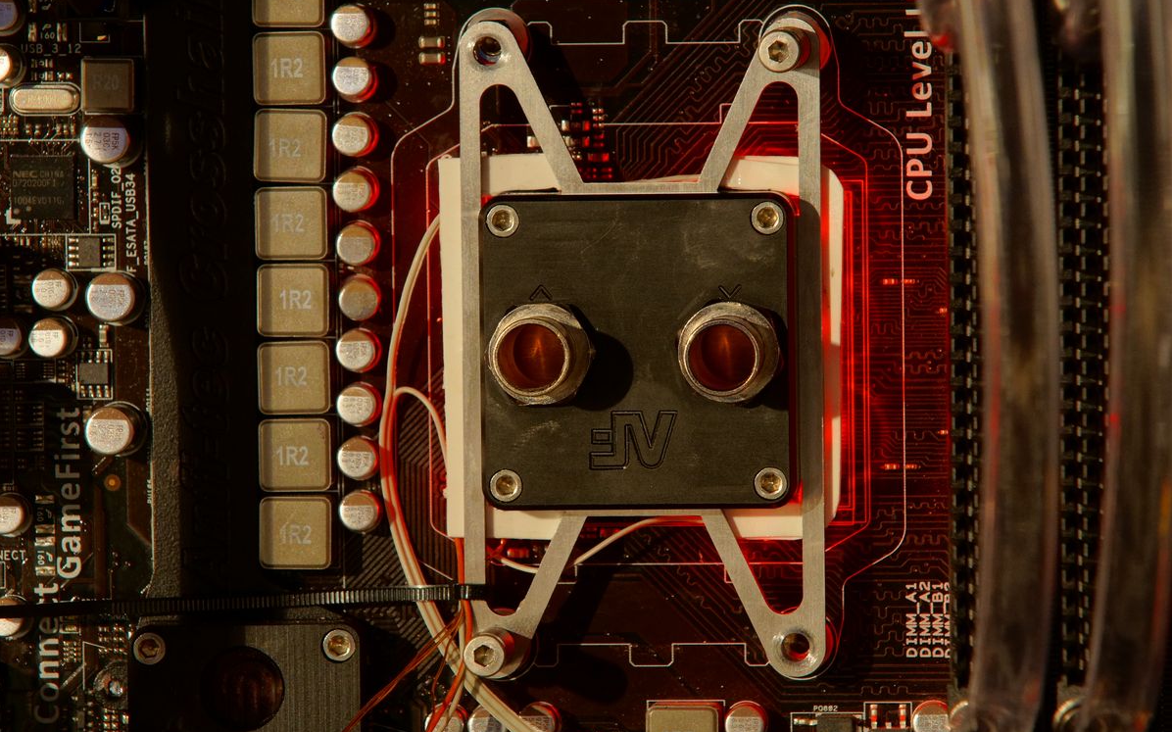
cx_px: 585
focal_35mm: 276
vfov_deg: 4.8
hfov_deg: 7.6
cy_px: 365
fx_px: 8814
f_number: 11
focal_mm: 180
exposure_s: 3.2
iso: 800
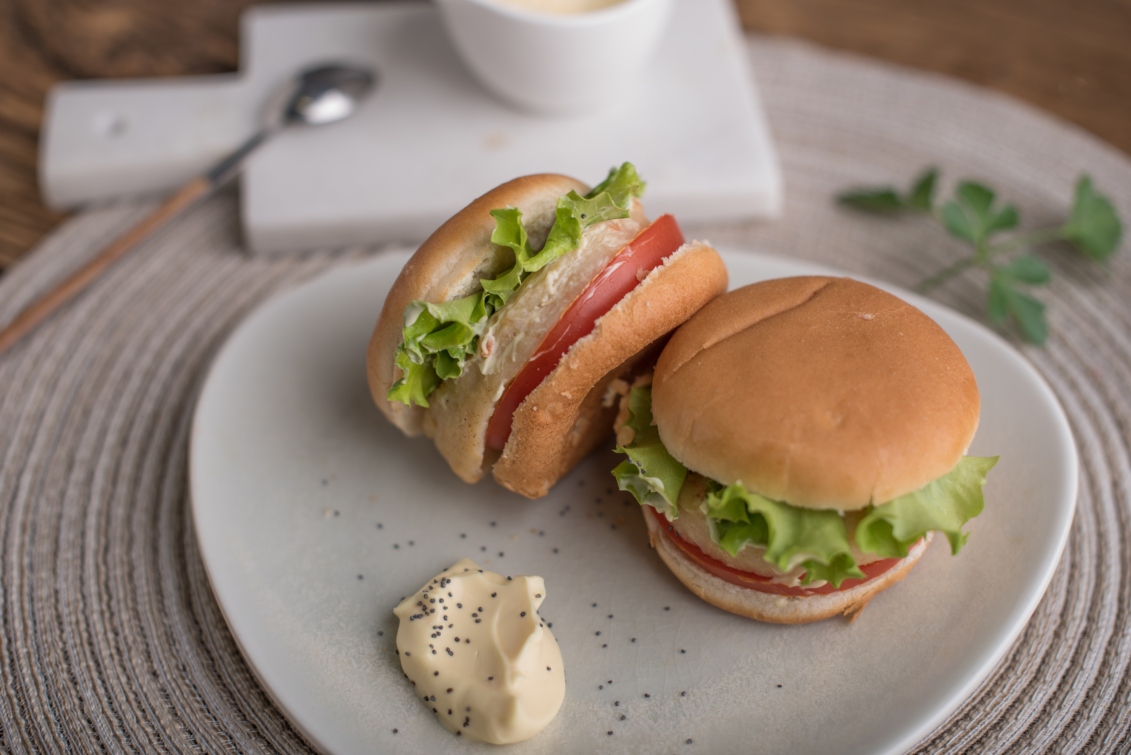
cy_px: 378
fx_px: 1571
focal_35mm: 50
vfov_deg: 27.0
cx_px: 566
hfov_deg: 39.6
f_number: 3.2
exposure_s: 1/160
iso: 50
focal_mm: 50
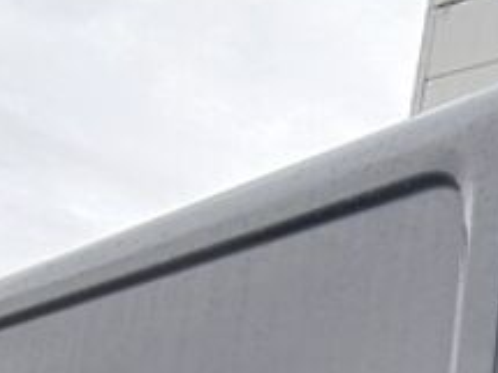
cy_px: 836
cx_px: 408
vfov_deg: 10.8
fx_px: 1740
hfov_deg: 16.2
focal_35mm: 121
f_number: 1.8
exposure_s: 1/50
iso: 40
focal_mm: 3.98
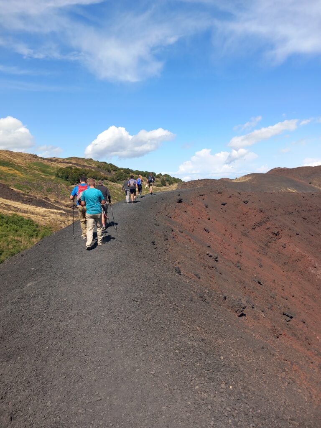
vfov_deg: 65.3
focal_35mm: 27
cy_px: 214
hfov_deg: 51.4
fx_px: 334
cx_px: 160
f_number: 1.8
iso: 20
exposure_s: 1/501
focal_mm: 4
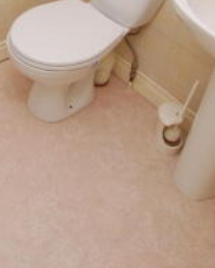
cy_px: -20
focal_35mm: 47
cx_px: 12
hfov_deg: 30.3
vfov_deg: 34.6
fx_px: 374
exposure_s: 1/10
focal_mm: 10
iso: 200
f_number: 7.1
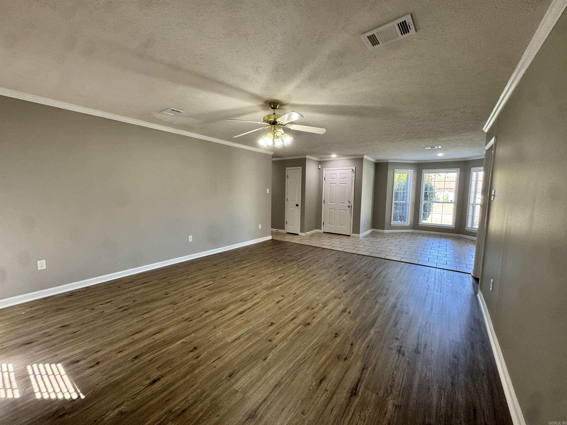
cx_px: 284
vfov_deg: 85.7
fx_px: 229
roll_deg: -1.0
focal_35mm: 14
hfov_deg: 102.1
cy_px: 212
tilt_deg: -5.3
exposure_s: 1/60
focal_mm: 2.22
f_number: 2.2
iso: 200
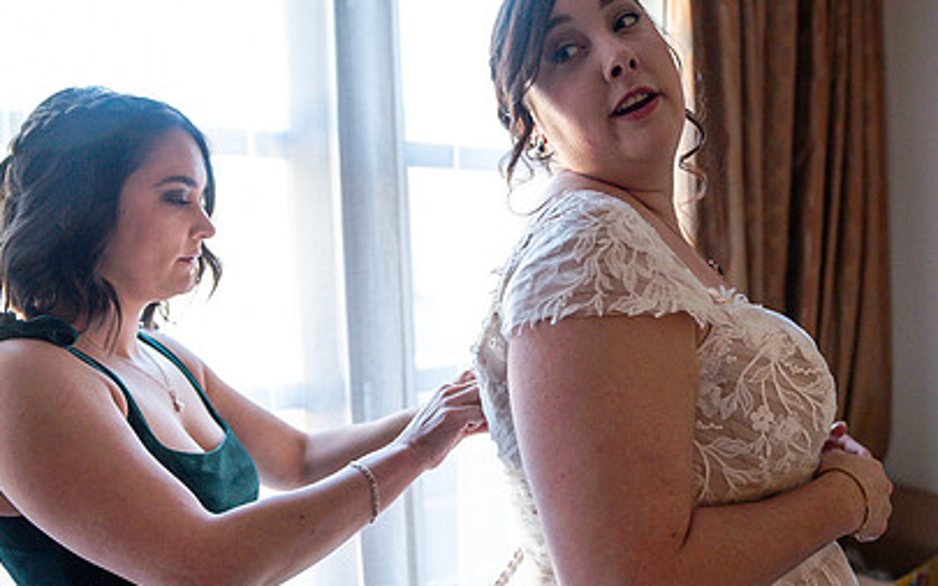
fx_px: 895
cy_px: 328
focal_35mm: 35
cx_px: 505
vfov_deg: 36.2
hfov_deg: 55.3
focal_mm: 24
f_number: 2.8
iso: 1000
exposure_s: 1/200
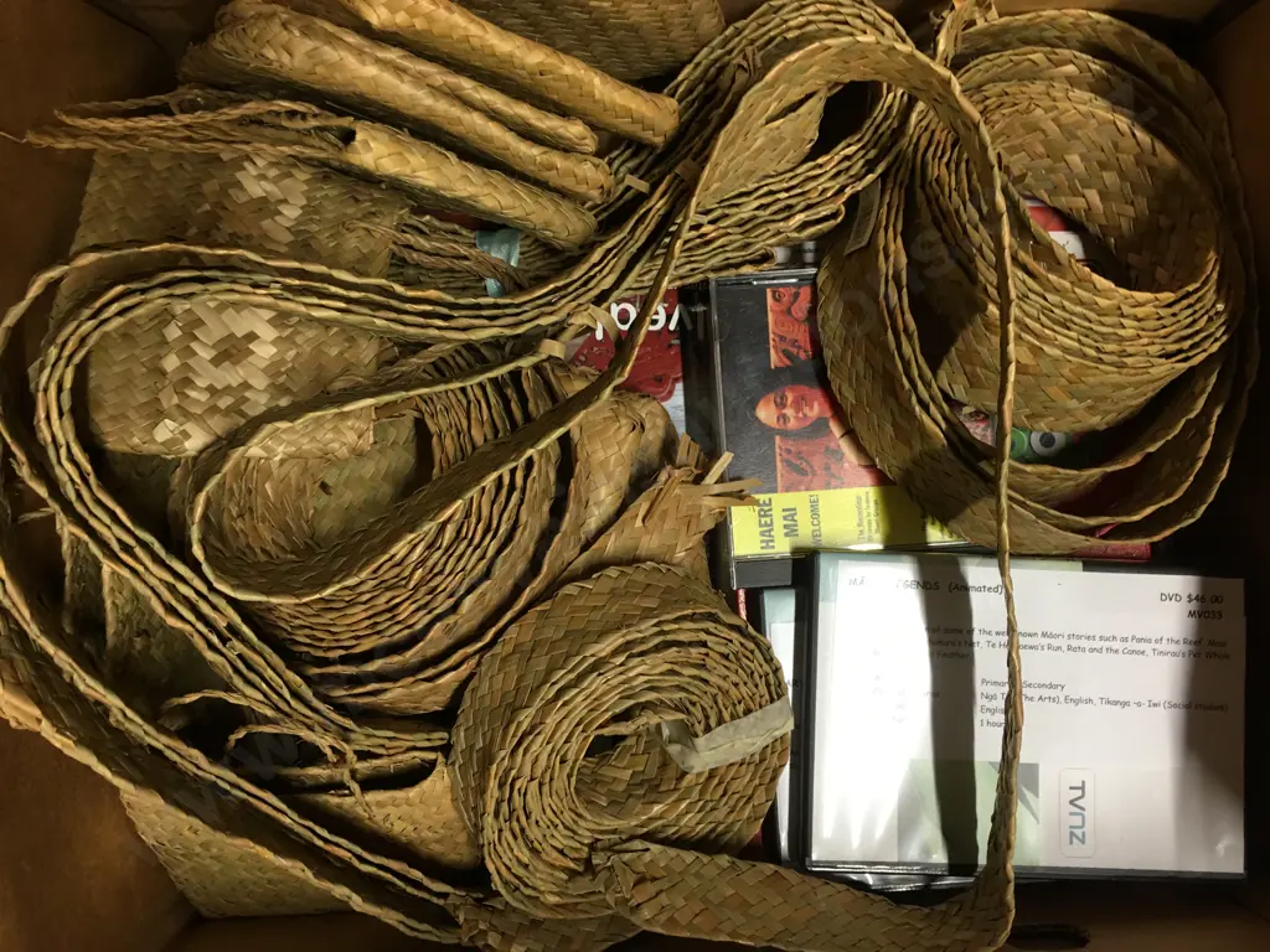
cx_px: 635
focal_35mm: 29
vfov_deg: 48.2
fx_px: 1064
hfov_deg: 61.7
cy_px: 476
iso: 64
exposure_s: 1/17
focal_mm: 4.15
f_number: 2.2
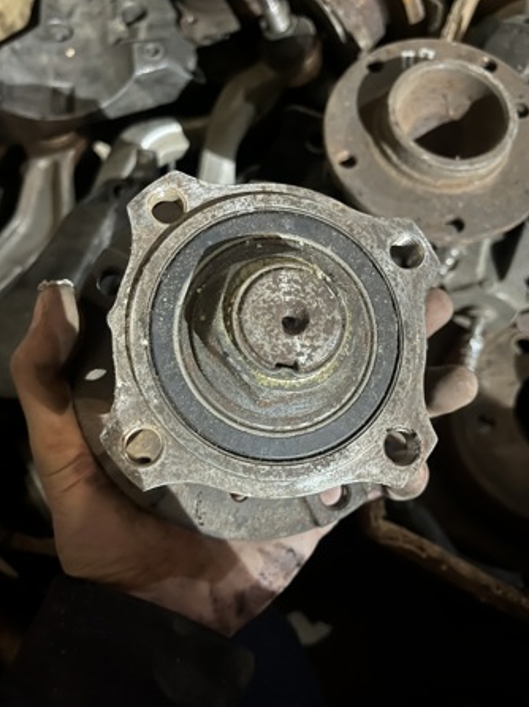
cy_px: 341
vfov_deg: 63.5
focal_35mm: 28
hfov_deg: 49.7
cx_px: 258
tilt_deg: -67.0
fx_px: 571
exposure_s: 1/9
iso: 800
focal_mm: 5.1
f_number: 1.6
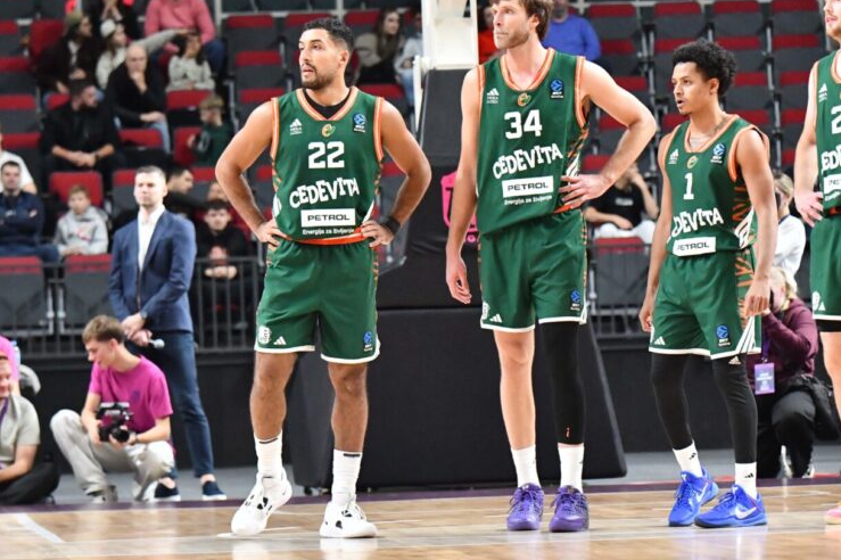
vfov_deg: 5.3
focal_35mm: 259
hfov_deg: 8.0
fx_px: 6048
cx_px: 527
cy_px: 238
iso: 4500
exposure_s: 1/1600
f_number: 3.5
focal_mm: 125
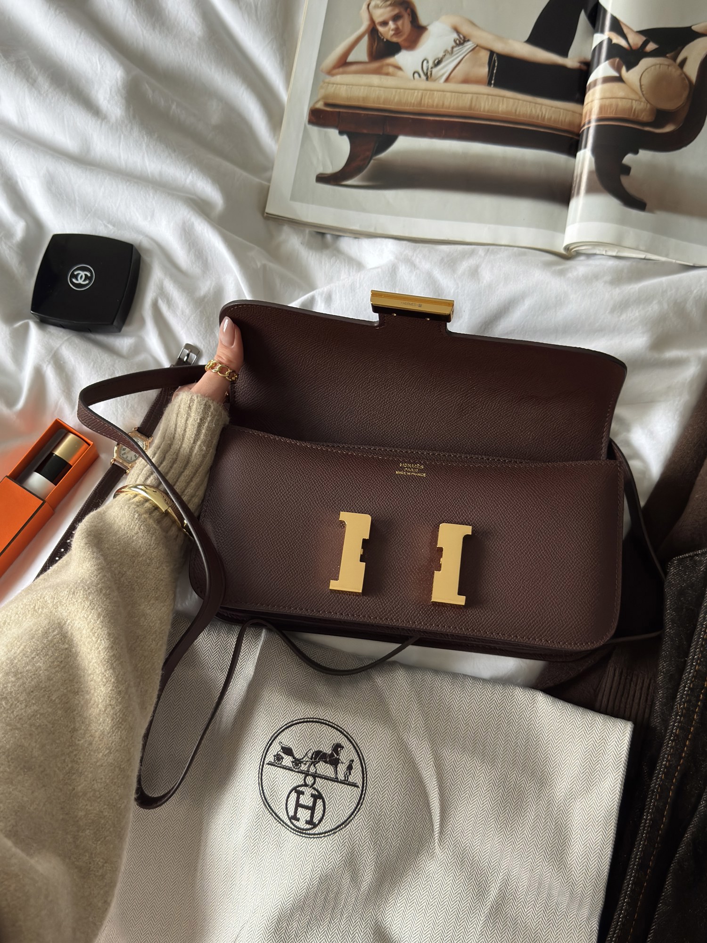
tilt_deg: -74.7
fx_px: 953
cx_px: 354
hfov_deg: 40.7
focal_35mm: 35
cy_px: 472
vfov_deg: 52.6
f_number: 1.78
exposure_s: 1/60
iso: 250
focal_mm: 6.76
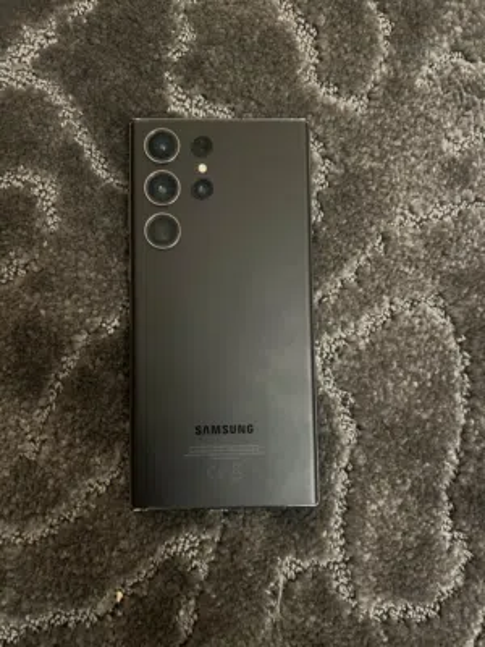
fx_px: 486
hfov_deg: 53.1
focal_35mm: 26
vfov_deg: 67.3
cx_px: 242
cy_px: 324
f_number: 1.5
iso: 500
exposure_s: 1/25
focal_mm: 5.7
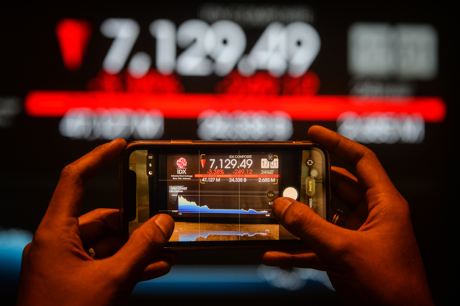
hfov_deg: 44.5
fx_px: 562
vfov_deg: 30.5
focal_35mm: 44
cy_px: 153
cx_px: 230
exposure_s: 1/320
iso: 400
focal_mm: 44
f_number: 3.2
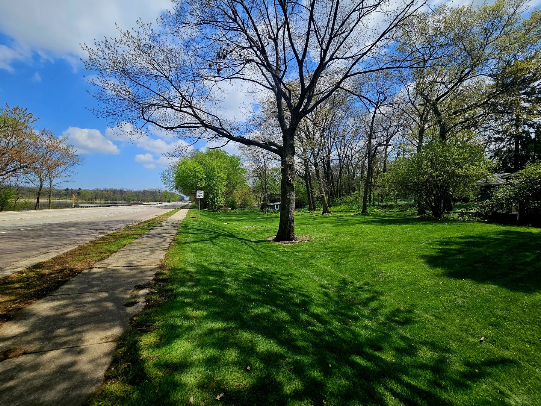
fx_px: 203
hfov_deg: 106.2
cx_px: 270
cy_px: 203
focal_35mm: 13
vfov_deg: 89.9
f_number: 2.2
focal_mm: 2.2
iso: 50
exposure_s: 1/3333
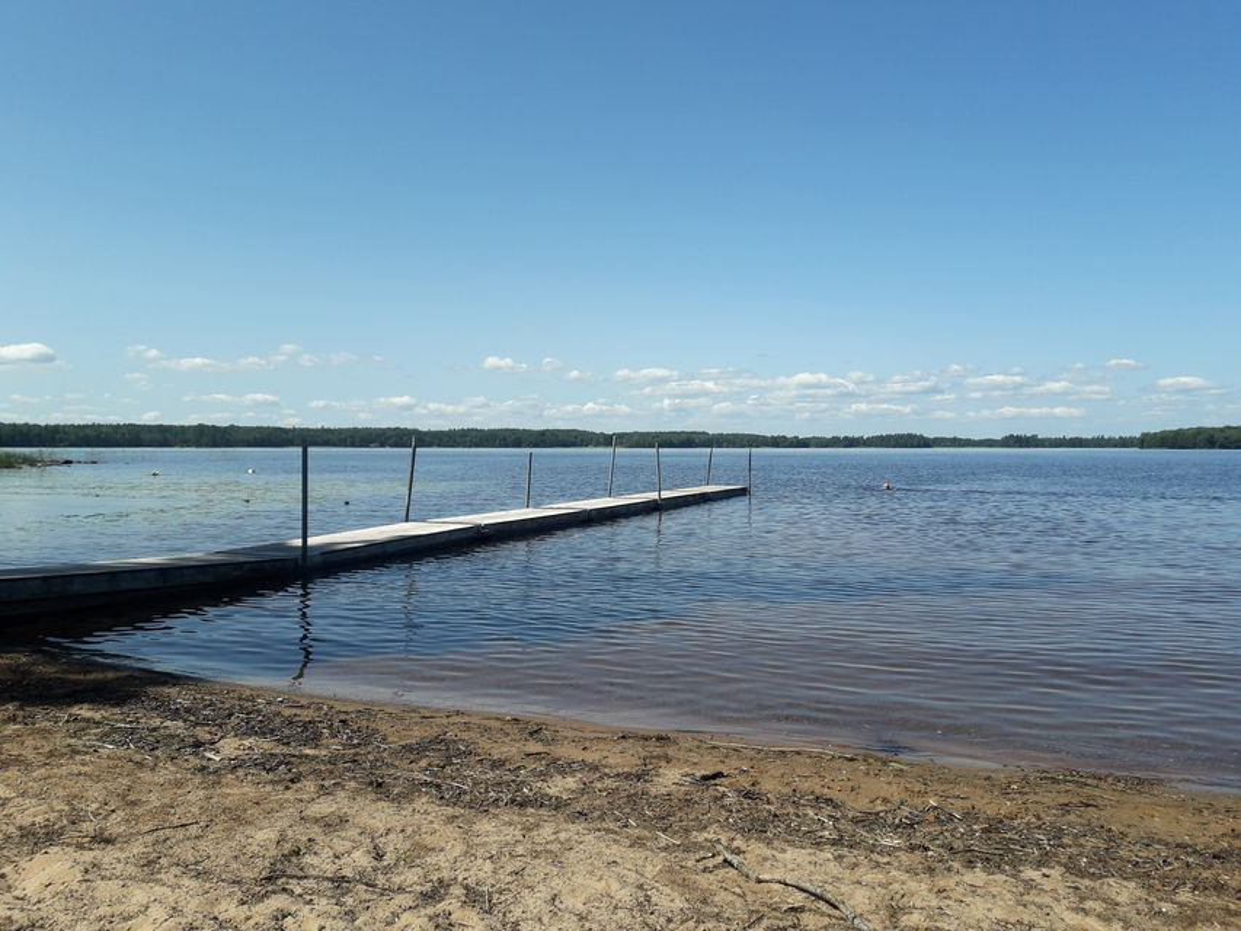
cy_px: 466
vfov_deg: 49.8
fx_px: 1004
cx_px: 620
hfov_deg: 63.4
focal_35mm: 28
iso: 40
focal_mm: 3.7
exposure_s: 1/1905
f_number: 1.9
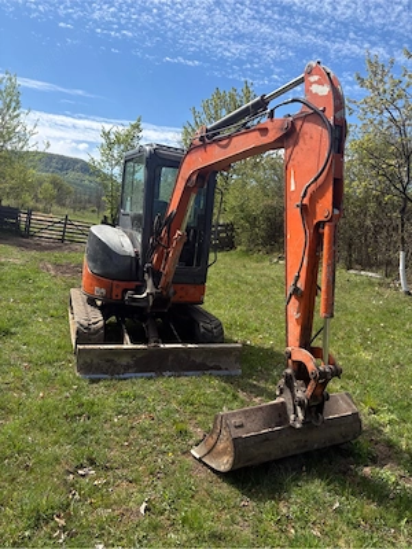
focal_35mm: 26
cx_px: 206
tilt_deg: -5.1
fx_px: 413
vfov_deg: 67.3
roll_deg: -7.1
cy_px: 274
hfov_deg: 53.1
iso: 50
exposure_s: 1/2364
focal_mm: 5.96
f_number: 1.6
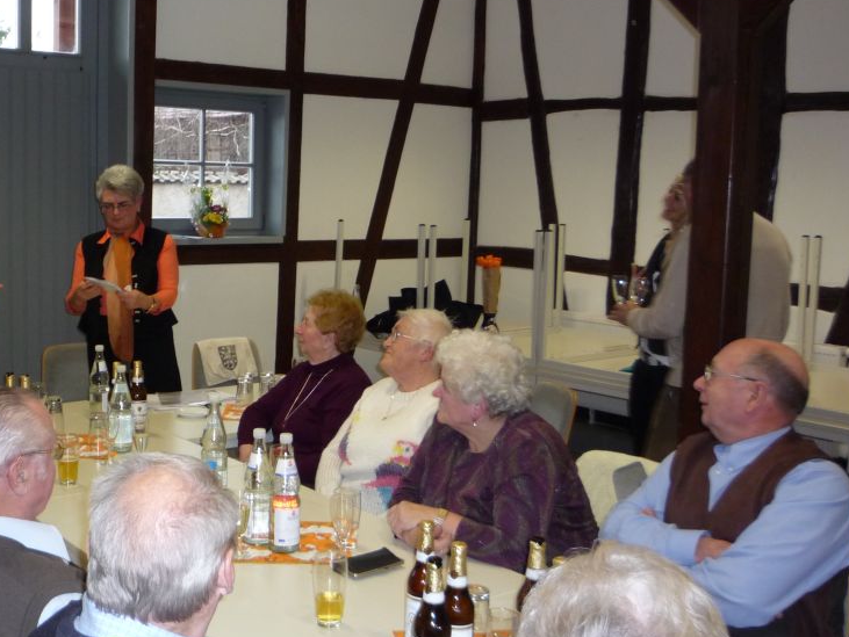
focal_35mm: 42
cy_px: 280
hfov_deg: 44.0
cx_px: 266
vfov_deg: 34.3
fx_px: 1031
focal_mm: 5.2
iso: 200
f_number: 3.3
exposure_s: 1/30
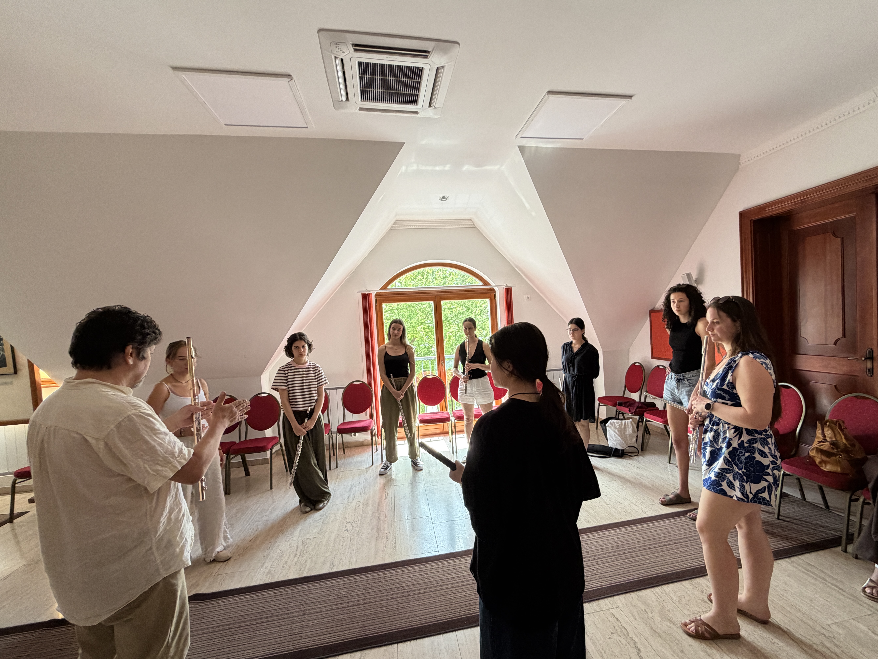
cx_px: 461
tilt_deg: -2.1
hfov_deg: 98.1
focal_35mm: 15
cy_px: 338
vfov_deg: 81.7
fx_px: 380
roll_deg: +3.5
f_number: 2.2
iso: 250
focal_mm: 2.22
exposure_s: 1/121
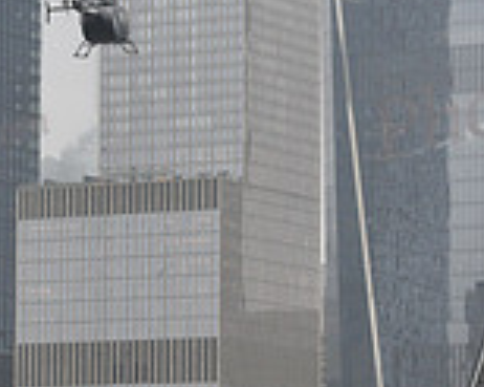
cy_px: 288
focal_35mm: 247
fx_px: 3536
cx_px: 214
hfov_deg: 7.8
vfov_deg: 6.3
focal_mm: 70
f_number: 5
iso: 400
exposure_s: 1/800
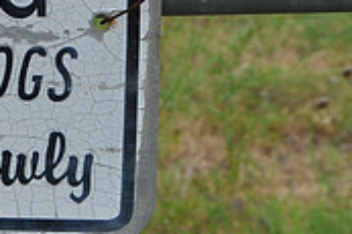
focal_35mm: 277
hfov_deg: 7.4
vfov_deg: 4.9
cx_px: -134
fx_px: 2703
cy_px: -5
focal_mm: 55
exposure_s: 1/80
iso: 200
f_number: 9
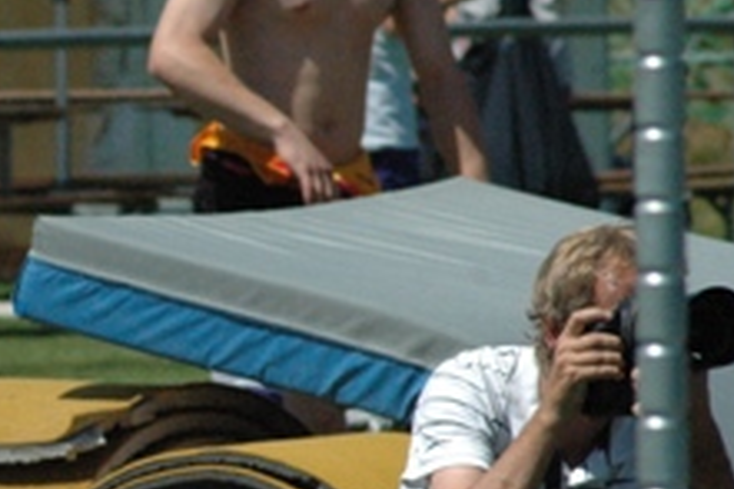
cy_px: 306
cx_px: -106
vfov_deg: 1.7
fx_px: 16808
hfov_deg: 2.5
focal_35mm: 825
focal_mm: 190
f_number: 9
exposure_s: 1/2500
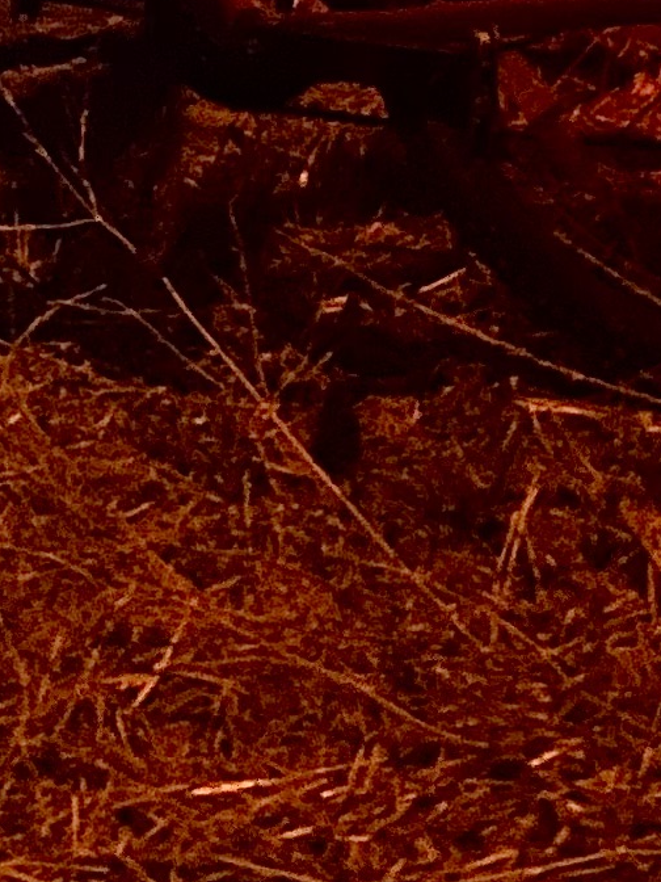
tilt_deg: +4.2
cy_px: -1553
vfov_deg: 10.2
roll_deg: -0.8
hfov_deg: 9.5
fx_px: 3972
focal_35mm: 156
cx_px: 18
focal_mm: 4.2
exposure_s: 1/8
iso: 800
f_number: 1.6
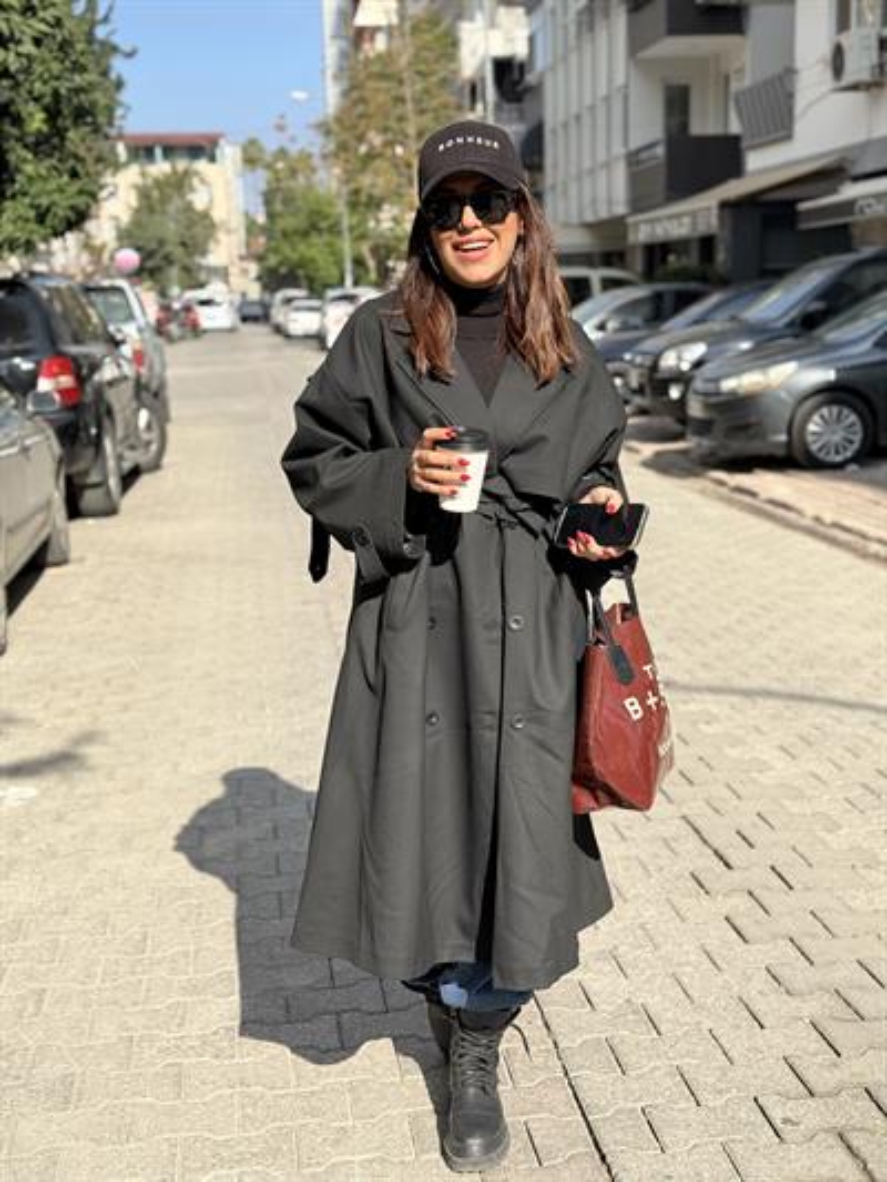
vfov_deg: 39.6
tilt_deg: -9.1
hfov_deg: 30.3
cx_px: 444
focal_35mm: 48
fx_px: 1639
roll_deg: +1.0
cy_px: 591
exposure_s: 1/3226
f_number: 1.78
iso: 80
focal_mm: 6.76
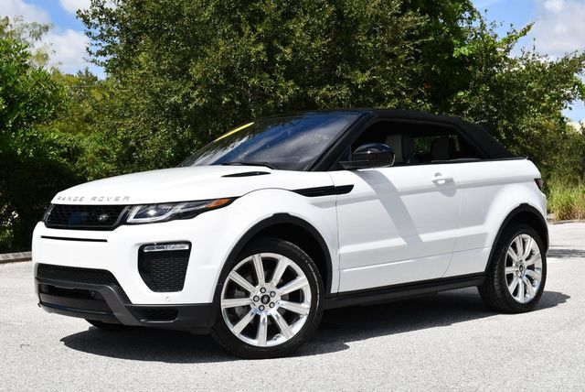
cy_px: 196
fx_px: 943
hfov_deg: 34.5
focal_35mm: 58
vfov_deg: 23.4
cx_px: 292
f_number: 8
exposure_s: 1/320
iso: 100
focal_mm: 29
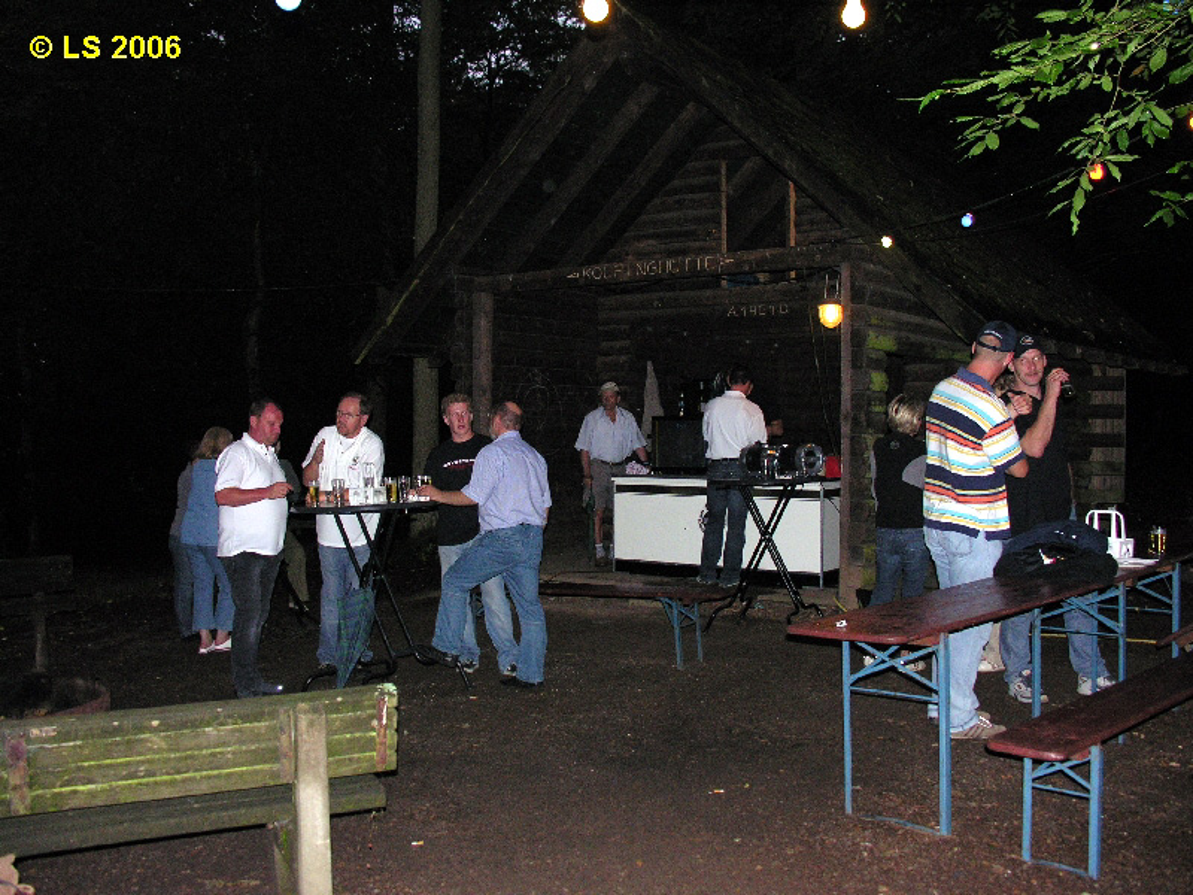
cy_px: 448
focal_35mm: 35
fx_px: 1206
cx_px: 596
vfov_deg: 40.7
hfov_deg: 52.6
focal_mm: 8.9
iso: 200
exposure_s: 1/60.1
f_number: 2.8
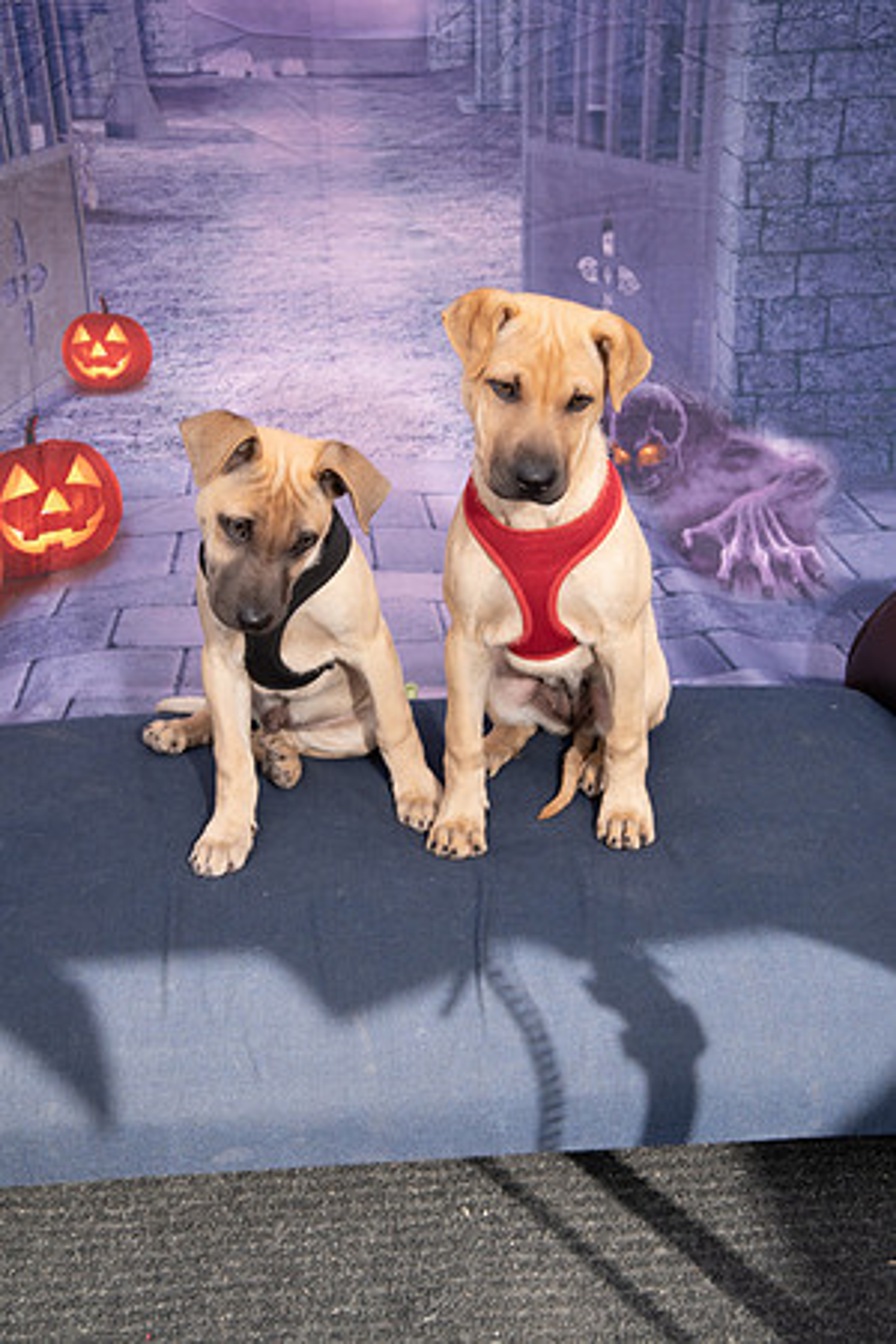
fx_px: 1717
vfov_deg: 42.7
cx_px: 448
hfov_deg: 29.2
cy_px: 672
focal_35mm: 46
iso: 400
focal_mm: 46
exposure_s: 1/125
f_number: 13
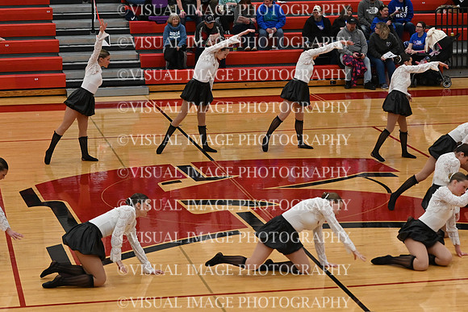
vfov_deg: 13.0
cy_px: 156
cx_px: 234
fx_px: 1365
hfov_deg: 19.5
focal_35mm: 105
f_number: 4
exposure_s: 1/400
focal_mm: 70
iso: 5000
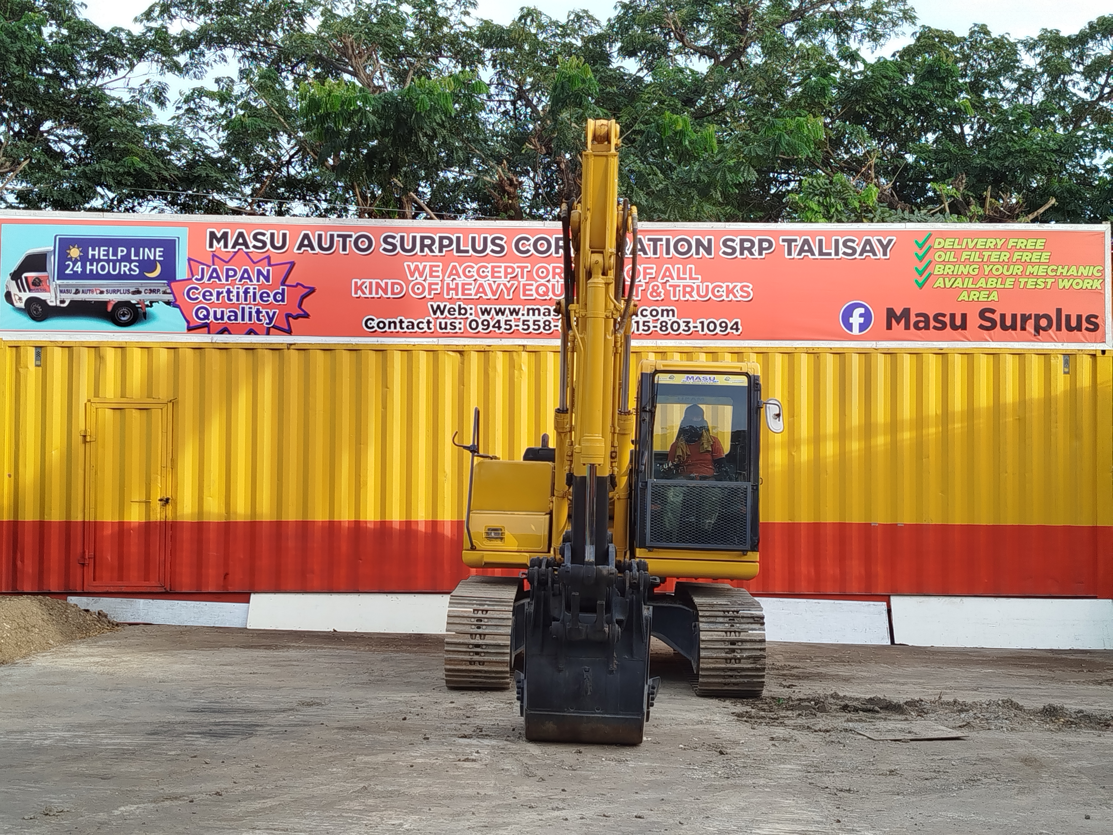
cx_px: 556
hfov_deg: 38.2
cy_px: 418
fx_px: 1608
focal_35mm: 50
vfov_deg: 29.1
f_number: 1.7
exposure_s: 1/209
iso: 50
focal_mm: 5.31
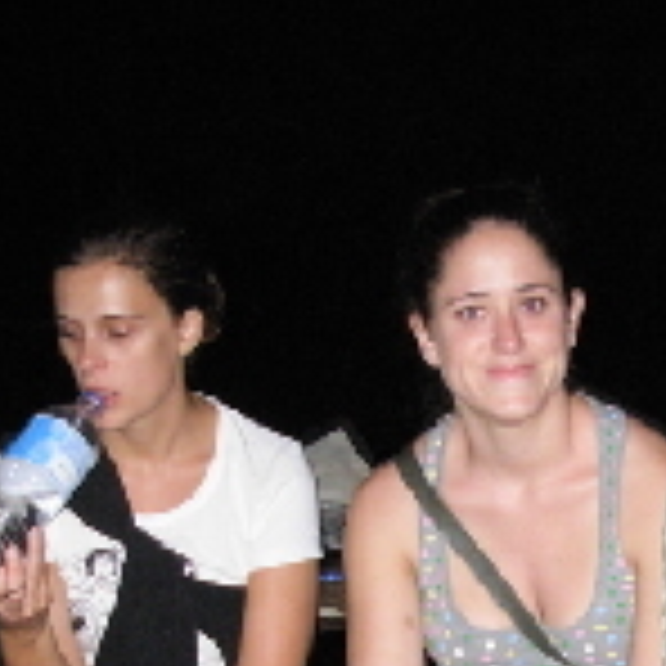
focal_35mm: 109
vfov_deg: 15.5
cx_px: 482
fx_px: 2373
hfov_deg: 15.9
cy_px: 742
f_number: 2.9
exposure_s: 1/95.8
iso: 336
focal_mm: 6.3
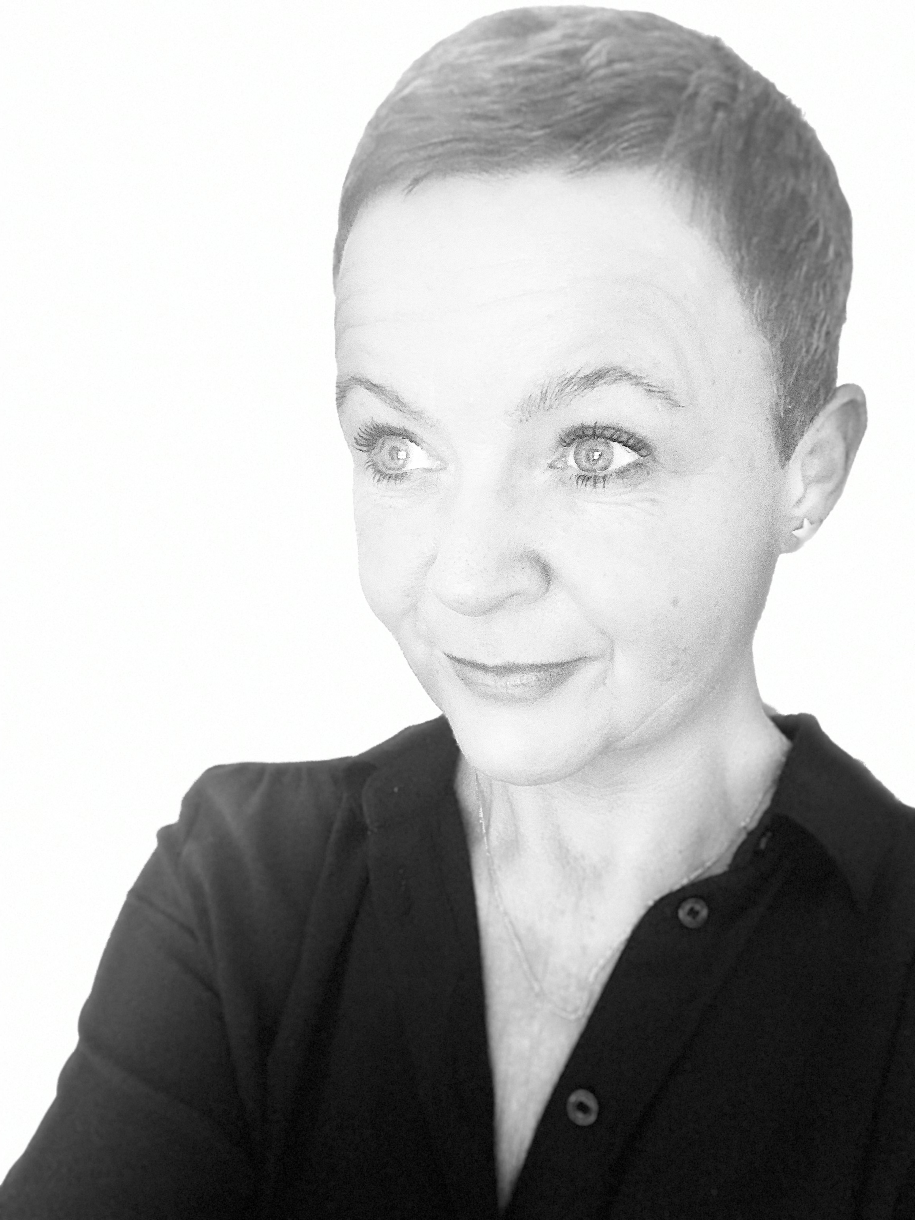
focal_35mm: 32
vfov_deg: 56.8
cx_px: 458
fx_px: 1128
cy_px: 610
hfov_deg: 44.2
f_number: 2.2
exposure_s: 1/44
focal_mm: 2.87
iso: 320
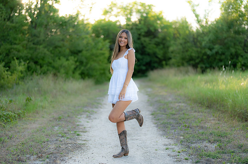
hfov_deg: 36.4
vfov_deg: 24.5
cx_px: 127
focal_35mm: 55
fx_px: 377
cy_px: 83
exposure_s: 1/1000
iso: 100
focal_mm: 50
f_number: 1.2
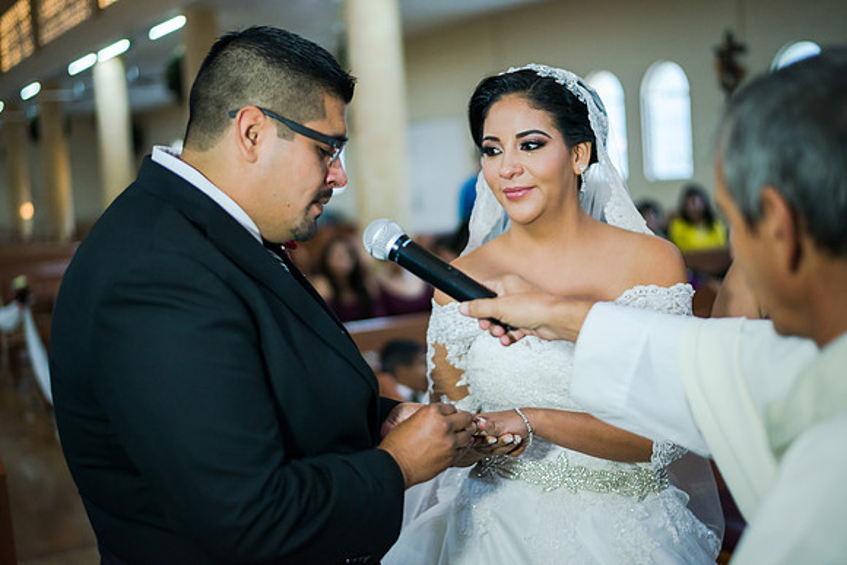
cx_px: 424
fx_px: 1177
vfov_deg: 27.0
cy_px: 282
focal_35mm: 50
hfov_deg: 39.6
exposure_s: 1/500
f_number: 1.8
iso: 1000
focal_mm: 50
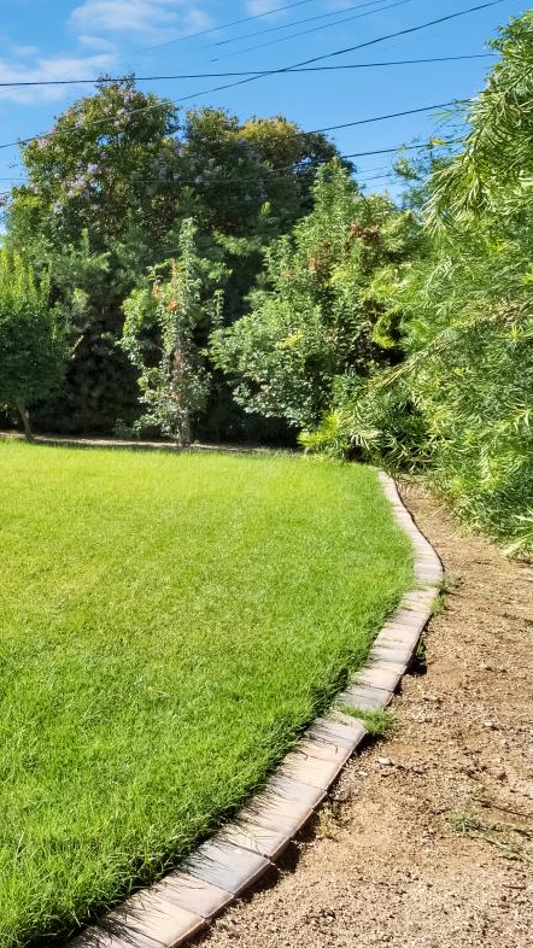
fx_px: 754
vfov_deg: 63.7
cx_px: -246
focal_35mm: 30
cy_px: 376
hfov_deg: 27.9
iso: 400
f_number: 8
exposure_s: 1/640
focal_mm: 10
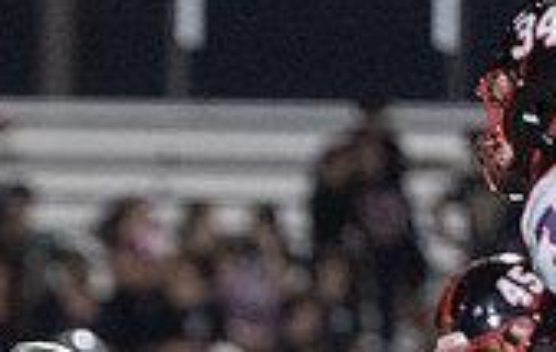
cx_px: -180
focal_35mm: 785
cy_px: 670
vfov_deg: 1.7
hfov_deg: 2.7
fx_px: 11939
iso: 6400
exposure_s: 1/1250
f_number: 2.8
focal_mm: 198
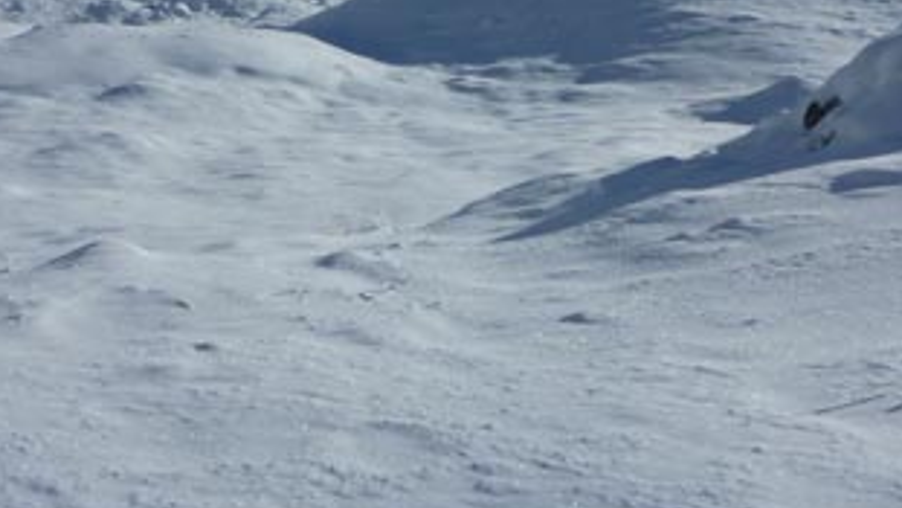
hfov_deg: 30.1
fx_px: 1674
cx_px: 357
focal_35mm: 70
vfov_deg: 17.2
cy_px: 165
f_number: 6.3
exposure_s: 1/800
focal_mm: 4.4
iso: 80
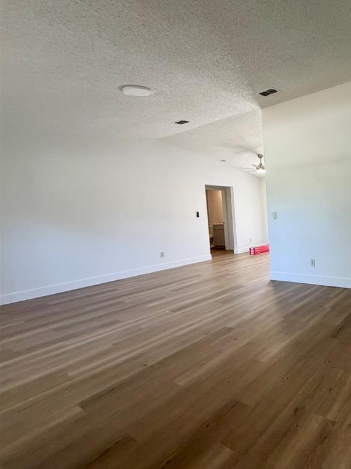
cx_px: 317
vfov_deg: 84.7
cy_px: 232
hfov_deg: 58.5
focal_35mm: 19
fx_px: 257
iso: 250
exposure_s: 1/121
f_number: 2.2
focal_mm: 2.22
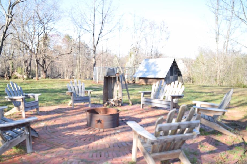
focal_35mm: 30
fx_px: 206
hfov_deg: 61.8
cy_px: 82
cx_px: 111
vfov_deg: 43.6
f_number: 3.5
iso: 100
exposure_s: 1/200
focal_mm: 18
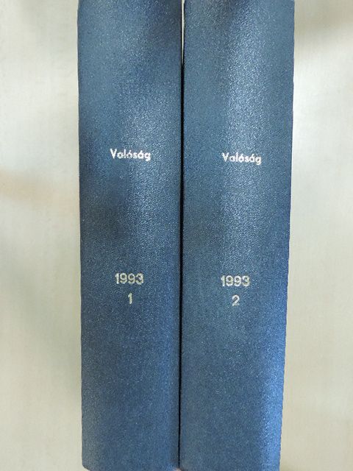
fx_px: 408
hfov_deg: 46.8
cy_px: 236
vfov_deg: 60.0
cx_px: 176
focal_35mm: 30
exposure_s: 1/60
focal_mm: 5.3
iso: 1600
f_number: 3.1
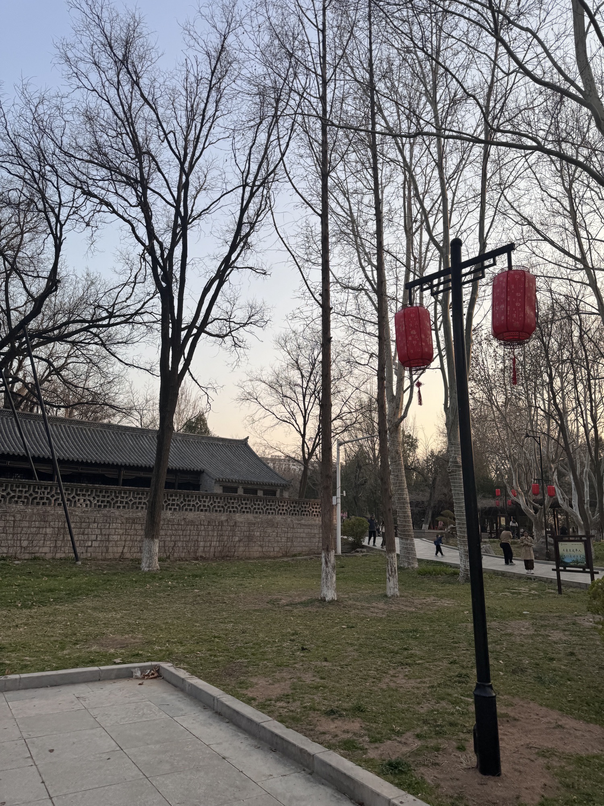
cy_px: 403
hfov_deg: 56.8
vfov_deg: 71.6
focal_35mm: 24
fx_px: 558
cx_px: 302
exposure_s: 1/1215
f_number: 1.78
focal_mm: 6.86
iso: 80
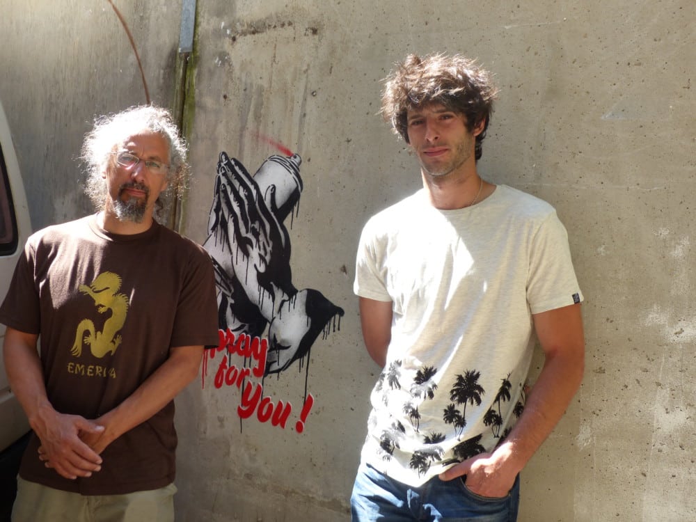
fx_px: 784
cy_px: 261
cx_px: 348
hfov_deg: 47.9
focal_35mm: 39
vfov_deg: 36.8
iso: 100
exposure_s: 1/125
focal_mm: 7
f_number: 3.5
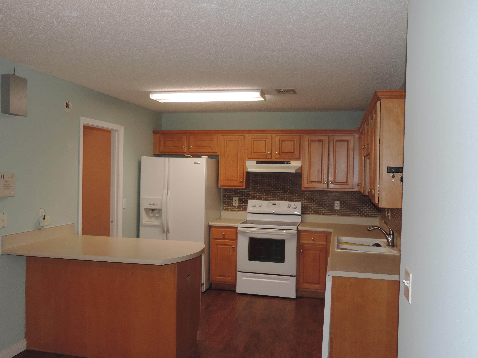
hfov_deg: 60.0
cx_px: 239
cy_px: 179
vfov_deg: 46.8
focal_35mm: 30
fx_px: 414
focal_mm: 5.3
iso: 200
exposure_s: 1/30
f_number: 3.1
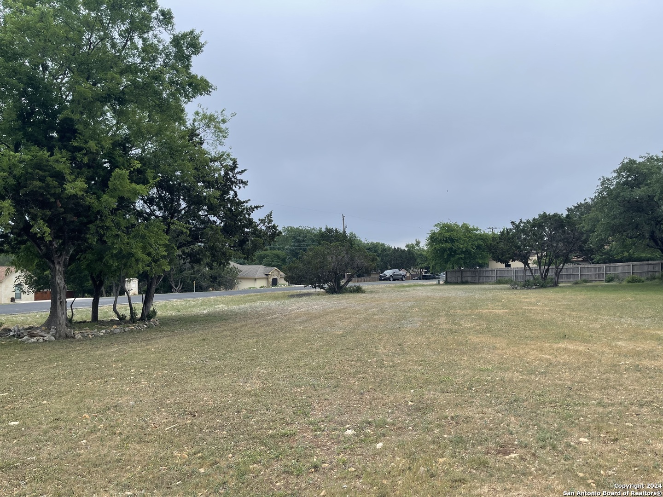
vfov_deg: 54.9
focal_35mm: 25
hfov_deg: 69.4
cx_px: 332
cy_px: 248
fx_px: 479
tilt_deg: -0.1
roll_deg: +0.2
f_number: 1.6
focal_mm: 5.1
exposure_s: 1/1087
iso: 32
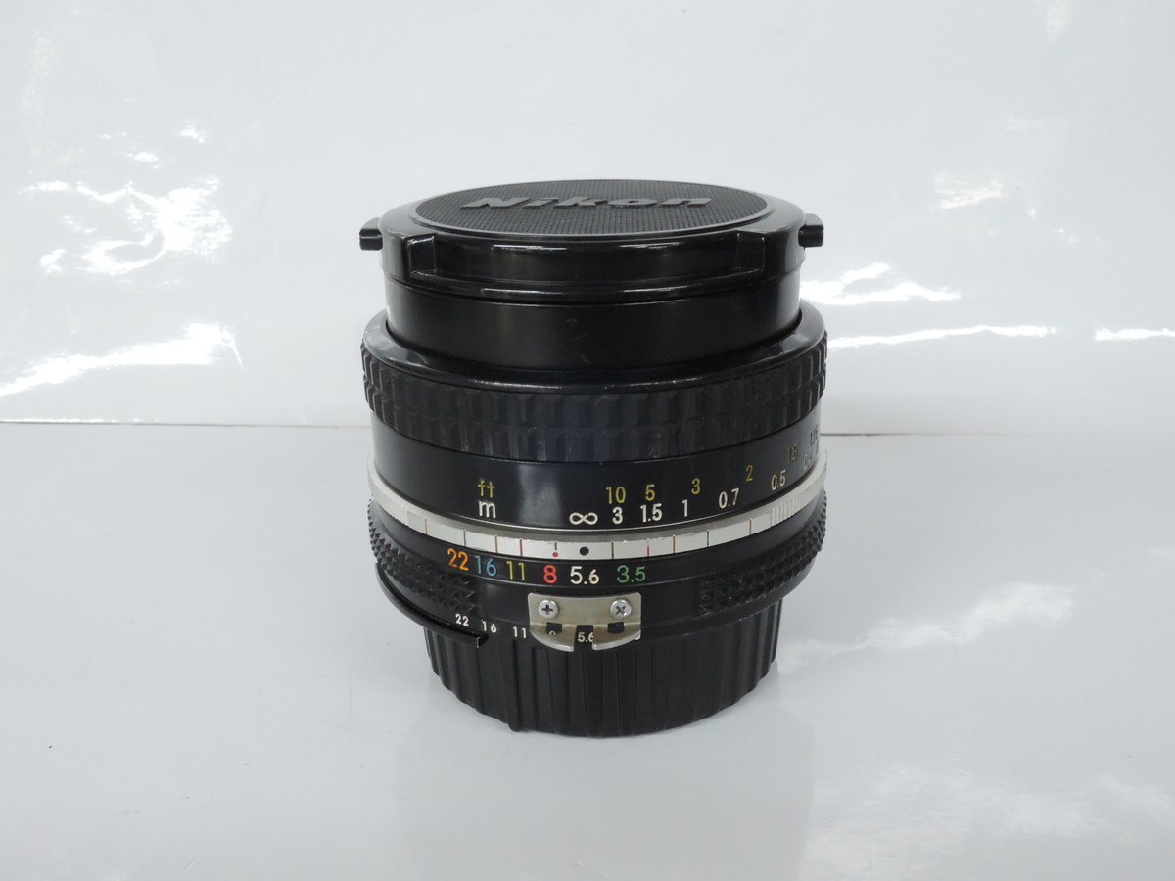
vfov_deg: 40.7
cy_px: 440
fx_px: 1188
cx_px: 588
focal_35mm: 35
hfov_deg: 52.6
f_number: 8
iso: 800
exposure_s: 1/20
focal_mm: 7.5
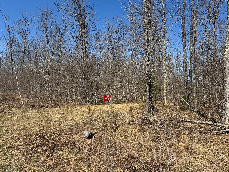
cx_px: 114
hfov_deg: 71.6
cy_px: 86
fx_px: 159
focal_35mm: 24
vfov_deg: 56.8
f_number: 1.78
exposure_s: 1/4310
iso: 80
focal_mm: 6.76
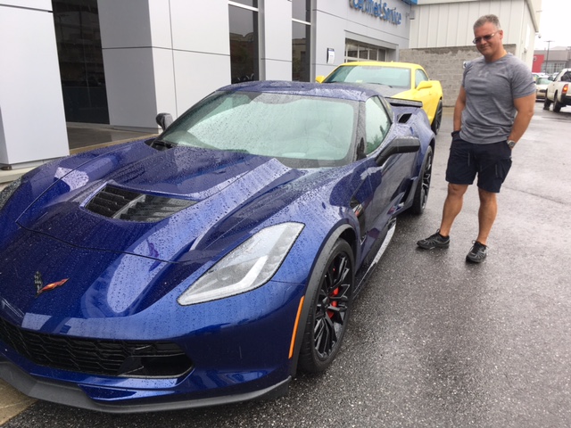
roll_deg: -1.5
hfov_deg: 61.7
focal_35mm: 29
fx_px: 478
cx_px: 286
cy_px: 214
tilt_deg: -15.0
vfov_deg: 48.2
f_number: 2.2
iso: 25
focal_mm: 4.15
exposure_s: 1/297
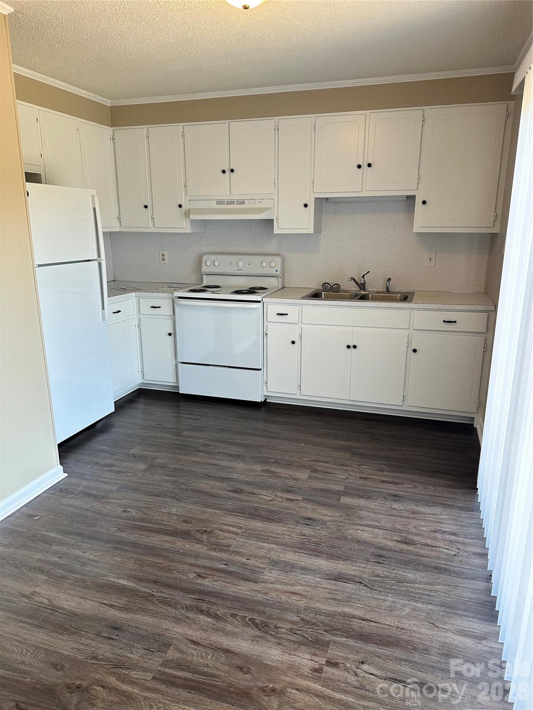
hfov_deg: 56.8
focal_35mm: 24
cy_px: 355
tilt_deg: -15.8
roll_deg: -0.1
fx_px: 493
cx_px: 266
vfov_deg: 71.6
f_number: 1.78
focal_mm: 6.86
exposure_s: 1/120
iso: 125
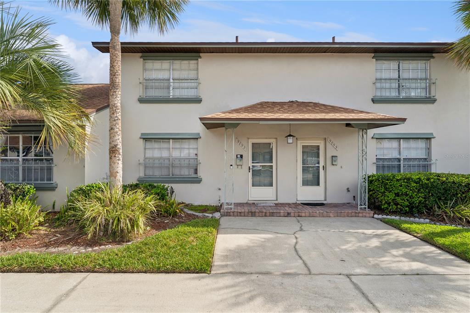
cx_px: 235
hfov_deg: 86.3
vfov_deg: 64.0
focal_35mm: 19
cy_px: 156
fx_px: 251
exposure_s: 1/160
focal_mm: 19.2
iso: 100
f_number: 11
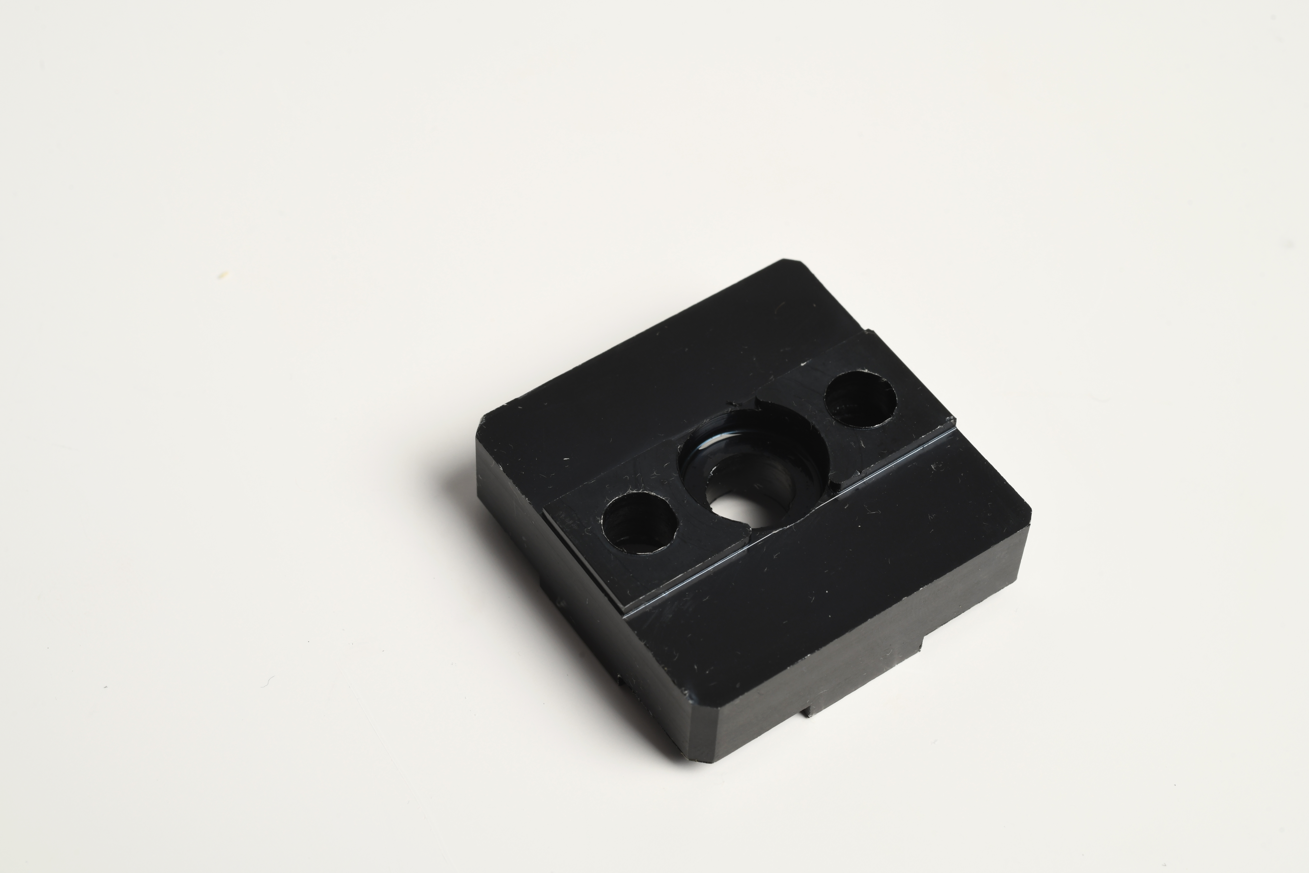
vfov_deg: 22.6
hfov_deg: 33.4
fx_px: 2181
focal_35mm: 60
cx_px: 654
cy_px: 436
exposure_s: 1/125
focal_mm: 60
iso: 400
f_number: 18
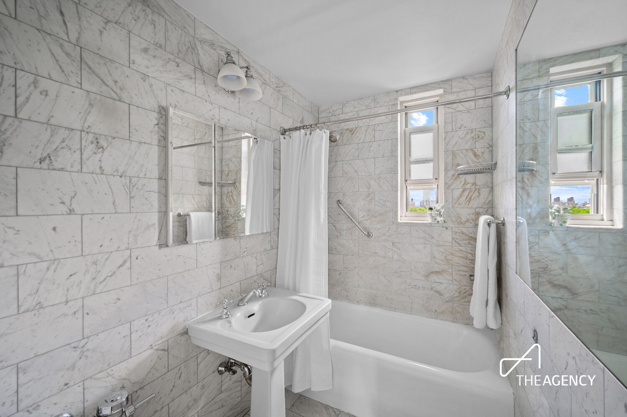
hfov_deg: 104.3
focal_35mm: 14
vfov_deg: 81.1
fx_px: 244
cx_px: 314
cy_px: 208
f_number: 11
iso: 400
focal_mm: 14
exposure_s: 1/2.5
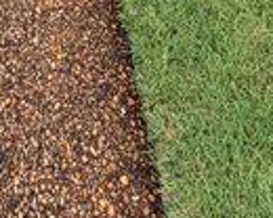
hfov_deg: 25.8
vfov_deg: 10.9
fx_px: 566
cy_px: -468
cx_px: 0
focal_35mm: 70
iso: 32
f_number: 2.2
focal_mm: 2.22
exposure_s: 1/770
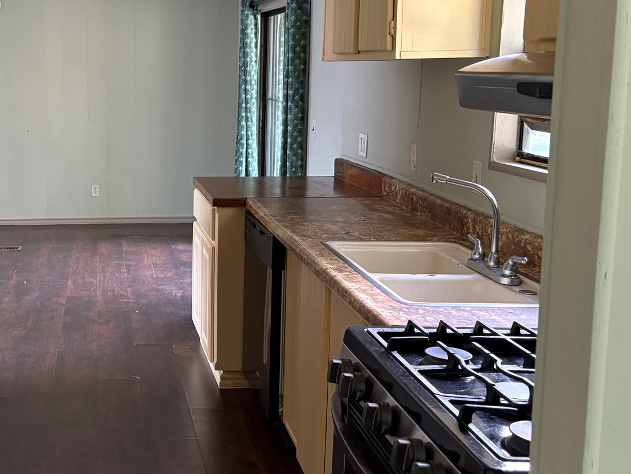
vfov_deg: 30.2
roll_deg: +1.6
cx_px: 75
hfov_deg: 37.3
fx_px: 875
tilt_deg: -8.1
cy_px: 195
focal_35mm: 48
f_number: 1.6
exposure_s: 1/60
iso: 250
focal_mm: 5.96
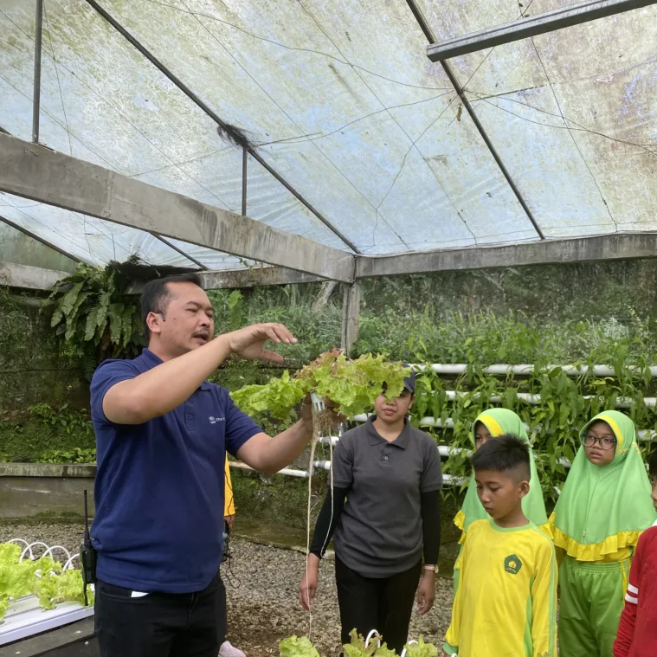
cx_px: 328
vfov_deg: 52.3
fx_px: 666
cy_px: 383
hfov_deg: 52.5
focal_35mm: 31
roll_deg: -2.4
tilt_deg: +0.0
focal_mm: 4.25
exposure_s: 1/394
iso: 32
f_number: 1.8
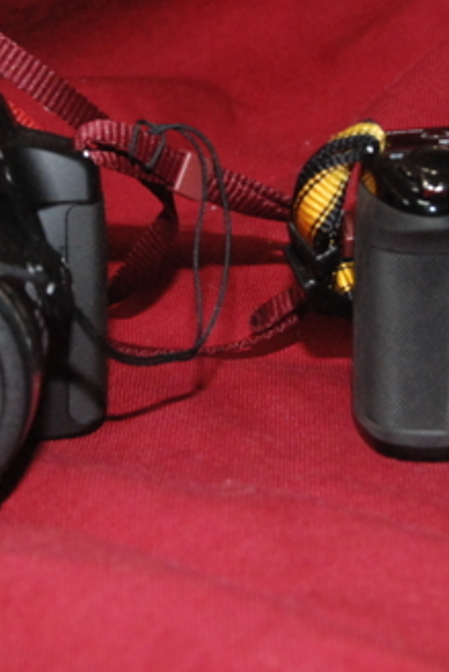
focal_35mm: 128
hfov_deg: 10.7
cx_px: 269
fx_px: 2396
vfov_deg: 15.9
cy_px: 222
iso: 1600
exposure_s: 1/60
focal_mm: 35
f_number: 8
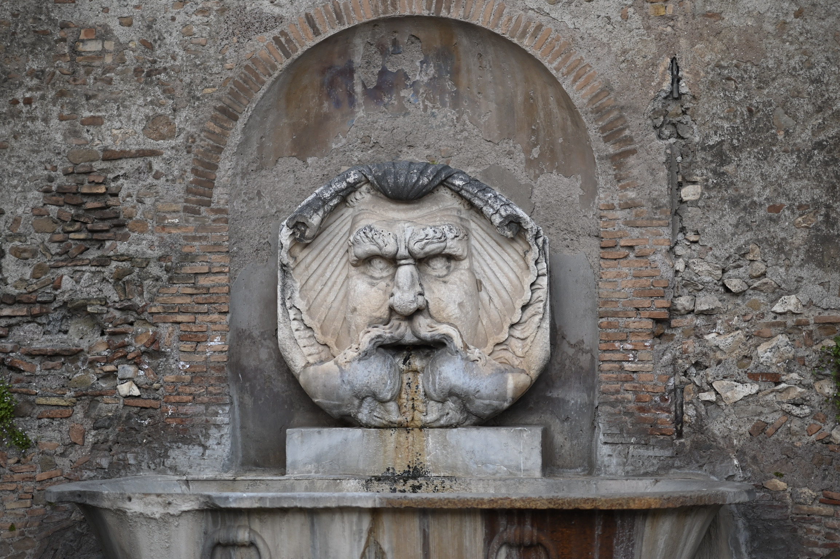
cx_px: 420
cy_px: 280
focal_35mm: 85
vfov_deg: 16.1
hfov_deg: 23.9
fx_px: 1982
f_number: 1.4
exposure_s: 1/400
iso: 250
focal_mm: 85
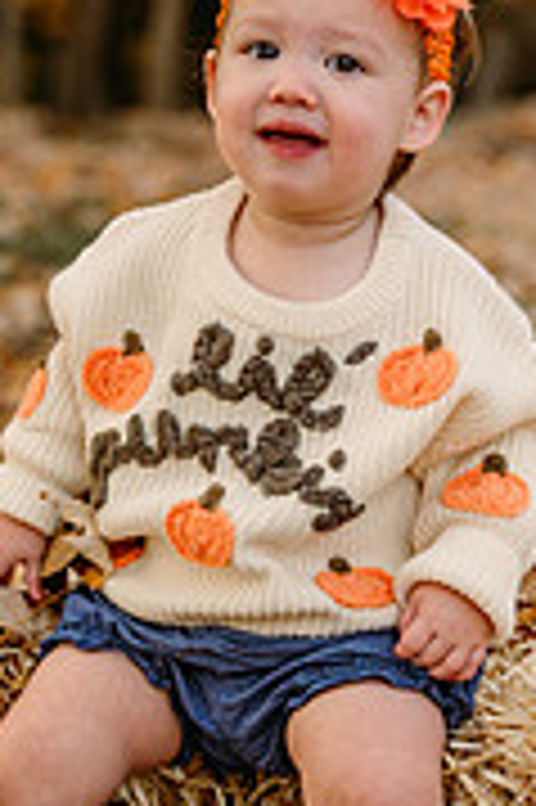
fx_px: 2640
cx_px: 284
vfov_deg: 17.4
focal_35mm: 118
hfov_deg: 11.6
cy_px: 428
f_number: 2.5
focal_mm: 47
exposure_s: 1/500
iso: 250
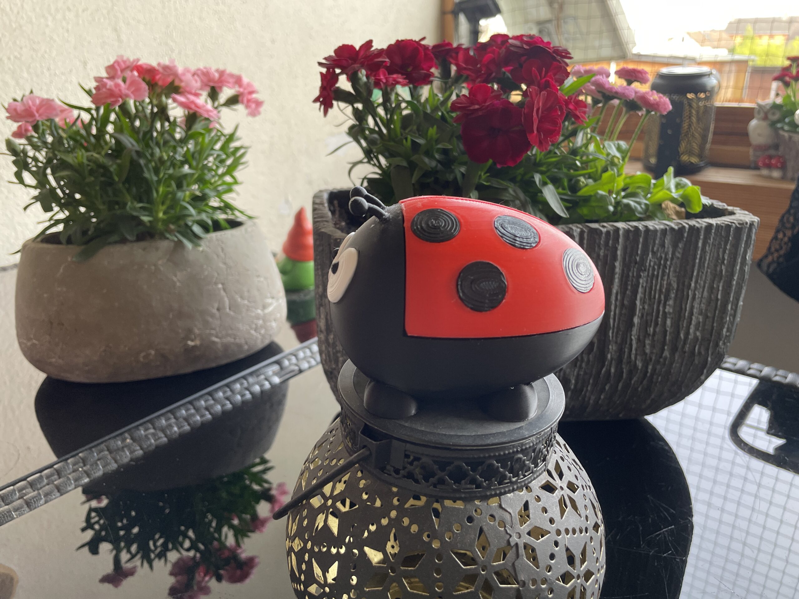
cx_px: 400
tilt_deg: -20.7
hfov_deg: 67.3
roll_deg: +2.1
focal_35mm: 26
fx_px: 600
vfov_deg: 53.1
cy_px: 300
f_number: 1.6
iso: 125
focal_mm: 4.2
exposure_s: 1/121
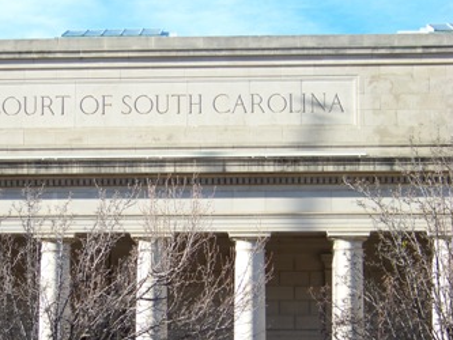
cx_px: 120
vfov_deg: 12.6
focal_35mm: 117
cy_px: 248
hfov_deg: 16.7
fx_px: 1532
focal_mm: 13.2
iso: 68
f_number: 3.2
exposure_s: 1/320
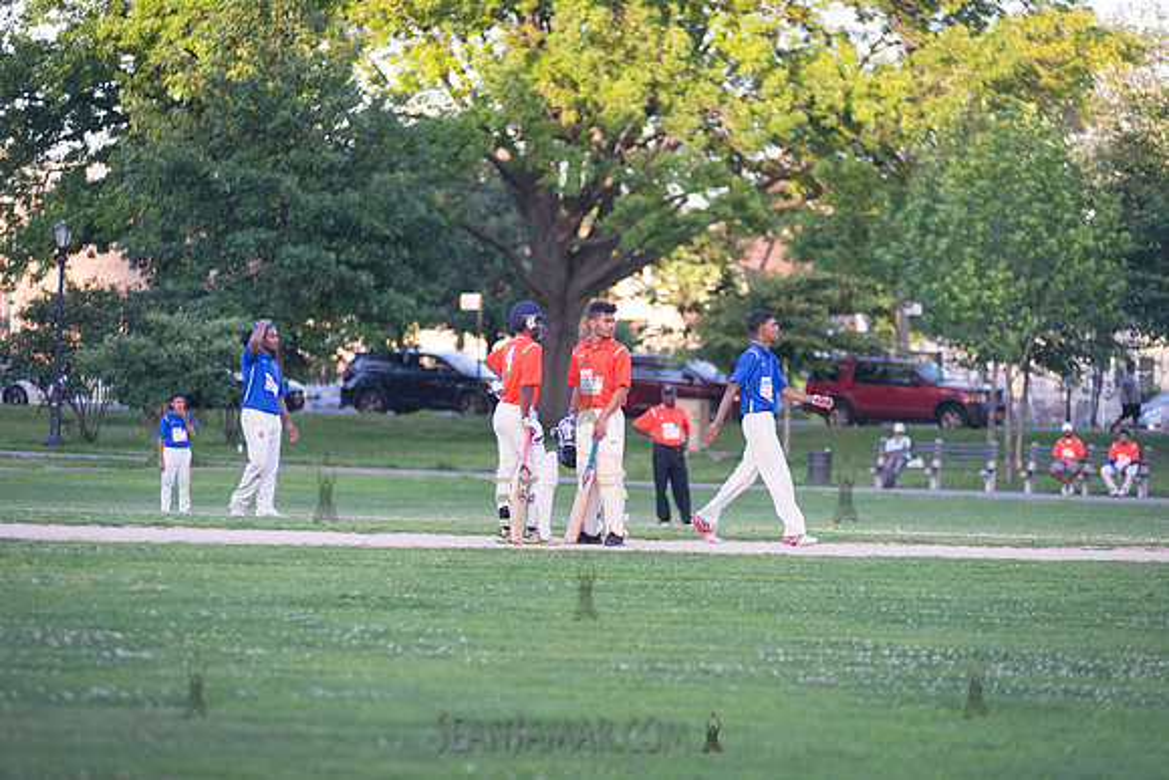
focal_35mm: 170
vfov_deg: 8.1
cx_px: 584
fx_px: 5521
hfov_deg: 12.1
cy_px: 390
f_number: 2.8
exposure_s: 1/2500
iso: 1600
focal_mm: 170
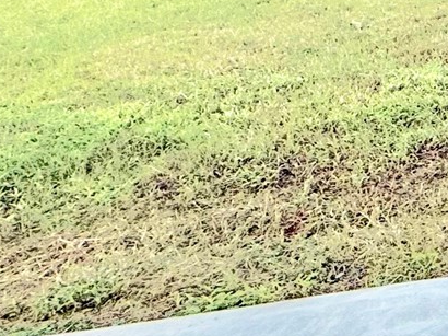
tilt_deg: -7.8
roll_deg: -1.9
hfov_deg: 15.3
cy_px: -193
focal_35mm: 70
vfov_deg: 18.2
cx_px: 1071
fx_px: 905
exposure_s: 1/545
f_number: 2.2
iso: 50
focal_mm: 2.22
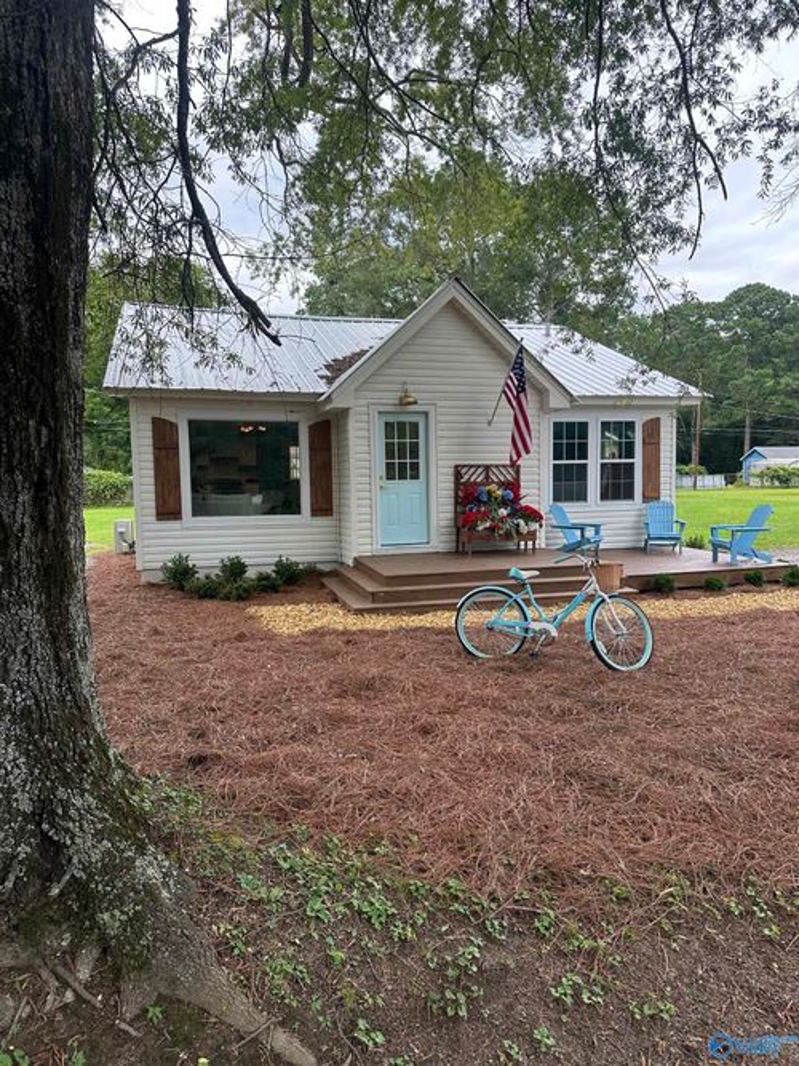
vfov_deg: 71.6
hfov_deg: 56.8
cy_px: 533
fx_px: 739
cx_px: 400
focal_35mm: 24
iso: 80
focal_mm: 6.86
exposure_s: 1/745
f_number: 1.78
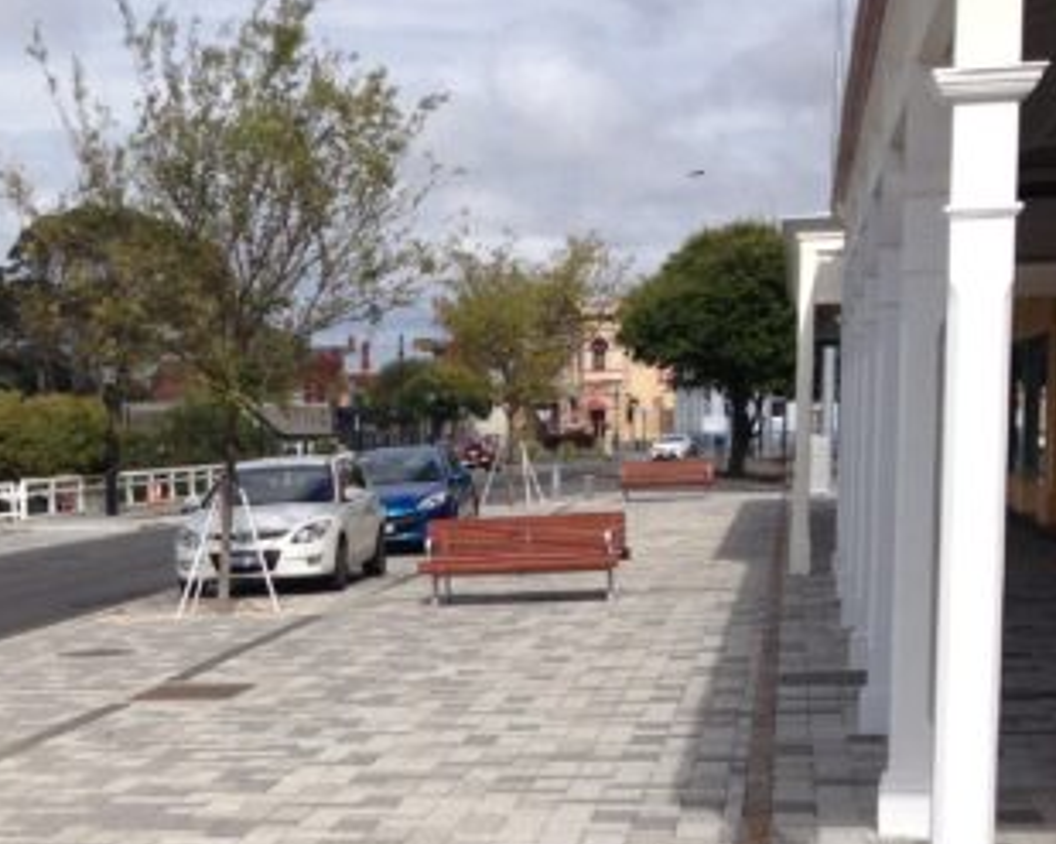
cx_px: -253
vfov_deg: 17.8
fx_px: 2656
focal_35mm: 85
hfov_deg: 20.8
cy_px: 735
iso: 50
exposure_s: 1/2404
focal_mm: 4.28
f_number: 2.4
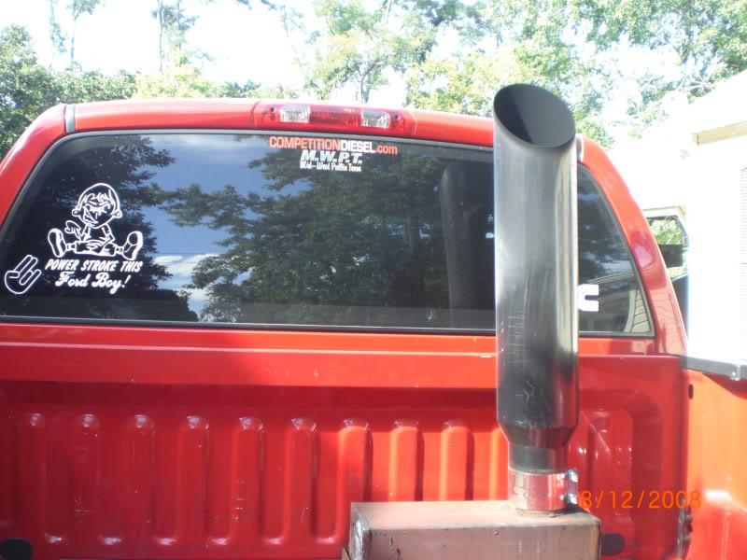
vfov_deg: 37.7
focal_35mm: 38
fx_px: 820
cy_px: 280
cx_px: 374
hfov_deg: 49.0
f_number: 3.1
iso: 100
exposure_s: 1/80
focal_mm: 6.3
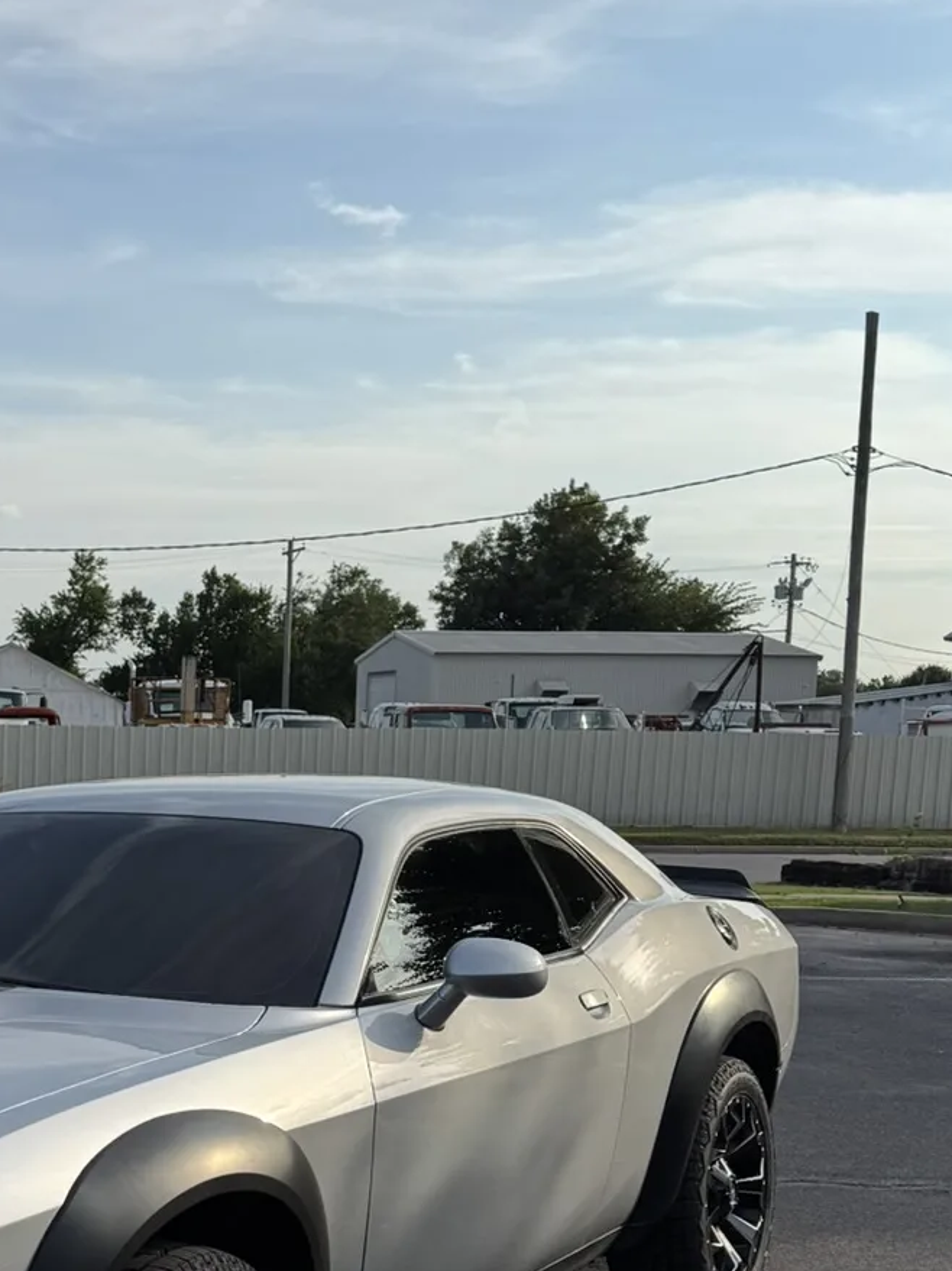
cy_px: 950
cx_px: -29
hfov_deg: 24.7
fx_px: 2054
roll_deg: +0.0
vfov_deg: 33.7
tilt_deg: -6.2
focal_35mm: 56
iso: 80
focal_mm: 6.76
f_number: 1.78
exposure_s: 1/5348
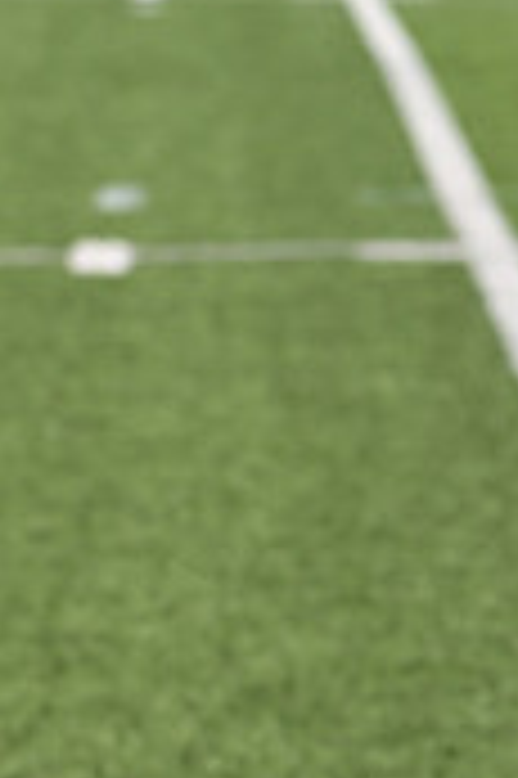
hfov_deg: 3.9
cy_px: 16
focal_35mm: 346
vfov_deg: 5.9
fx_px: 7482
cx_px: -721
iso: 125
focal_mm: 103
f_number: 6.3
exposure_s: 1/640
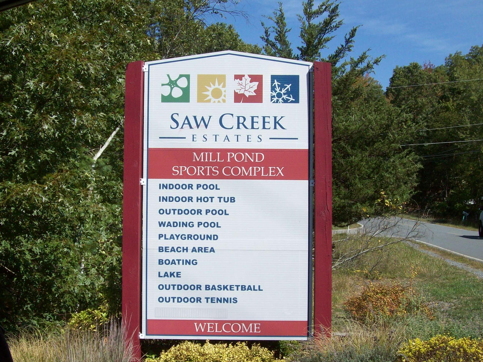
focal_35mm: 54
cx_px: 199
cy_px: 212
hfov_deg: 35.4
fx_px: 753
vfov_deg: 27.0
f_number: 5.4
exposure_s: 1/490
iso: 80
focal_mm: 7.6
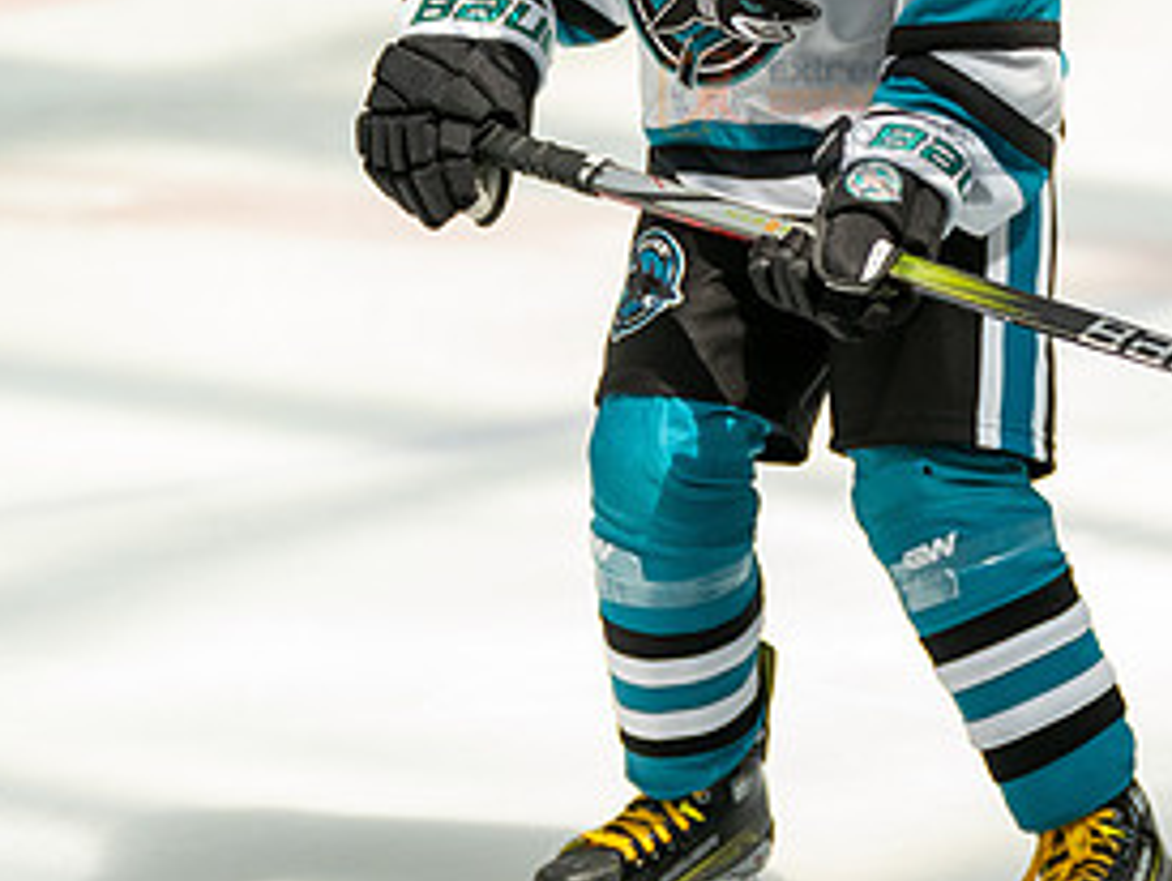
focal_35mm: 428
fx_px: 14504
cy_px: 0
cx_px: 843
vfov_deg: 3.5
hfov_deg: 4.6
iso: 1600
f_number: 3.2
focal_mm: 186
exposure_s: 1/4000
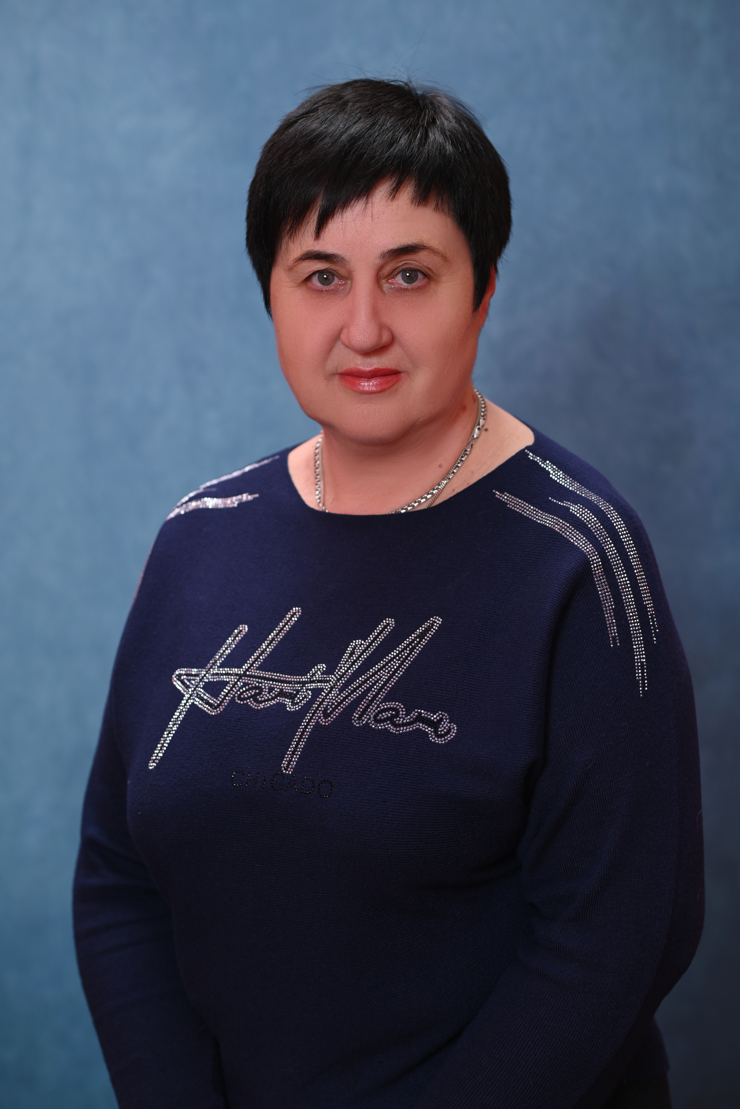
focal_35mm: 85
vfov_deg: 23.9
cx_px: 370
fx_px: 2618
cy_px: 554
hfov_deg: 16.1
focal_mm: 85
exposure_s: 1/200
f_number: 3.2
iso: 250
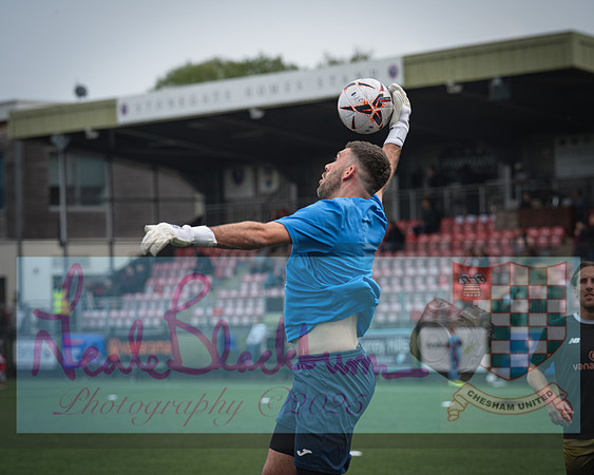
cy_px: 238
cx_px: 279
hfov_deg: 12.7
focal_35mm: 152
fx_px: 2672
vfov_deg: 10.2
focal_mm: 135
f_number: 4
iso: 200
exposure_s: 1/1150
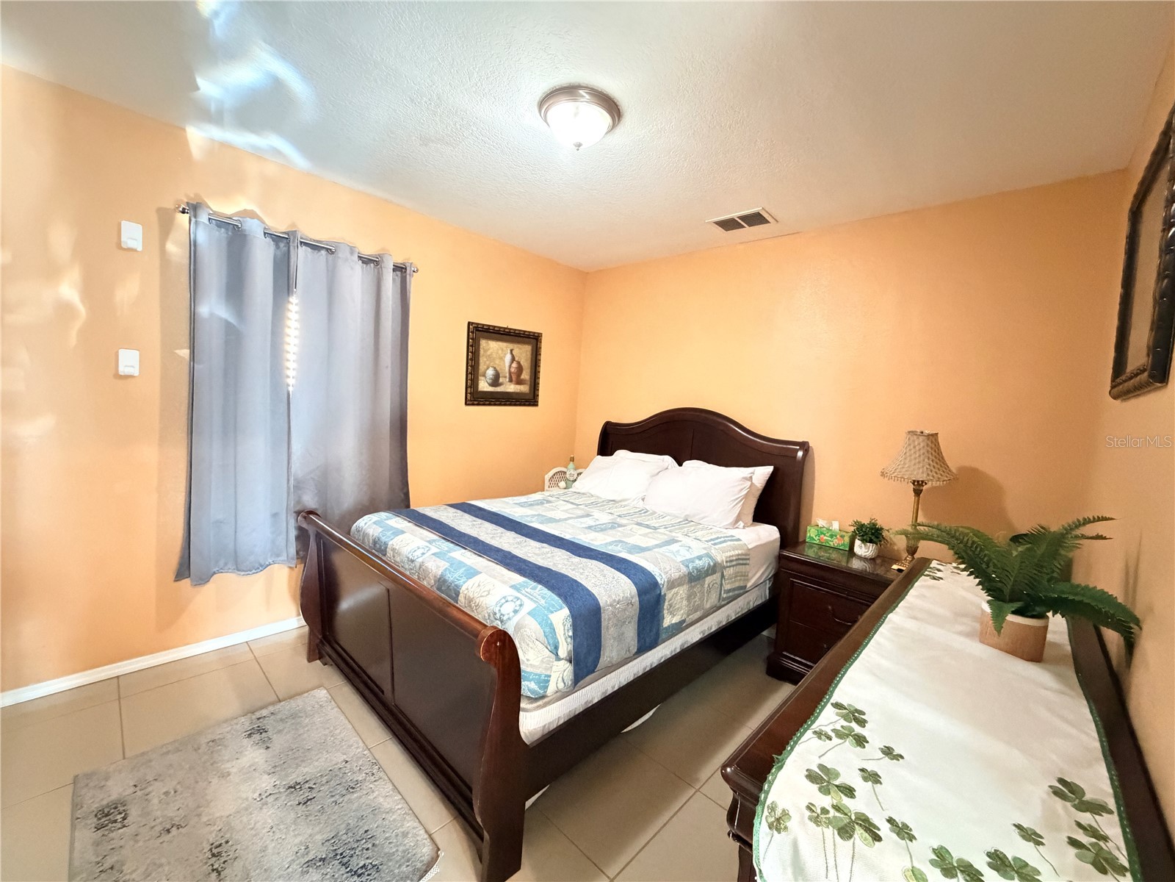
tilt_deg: -5.0
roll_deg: -4.2
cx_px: 588
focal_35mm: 14
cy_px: 441
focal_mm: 2.22
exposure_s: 1/30
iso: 1600
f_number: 2.2
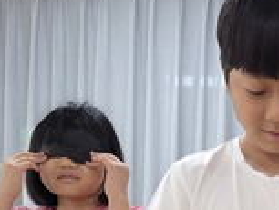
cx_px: 264
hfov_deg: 25.0
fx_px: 605
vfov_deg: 18.3
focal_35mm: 75
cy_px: 271
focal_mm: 6.3
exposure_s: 1/120
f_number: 1.7
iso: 320
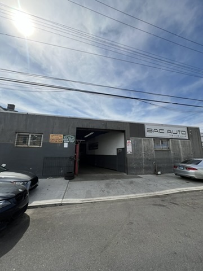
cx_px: 102
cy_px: 136
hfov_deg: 89.9
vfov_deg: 106.2
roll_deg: -0.3
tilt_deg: +11.9
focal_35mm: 13
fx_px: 102
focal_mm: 1.57
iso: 32
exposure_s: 1/2421
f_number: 1.8
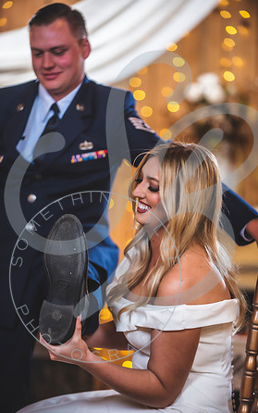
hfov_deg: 9.1
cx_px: 137
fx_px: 1619
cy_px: 206
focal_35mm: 144
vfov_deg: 14.5
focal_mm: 140
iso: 640
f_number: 2.8
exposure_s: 1/200
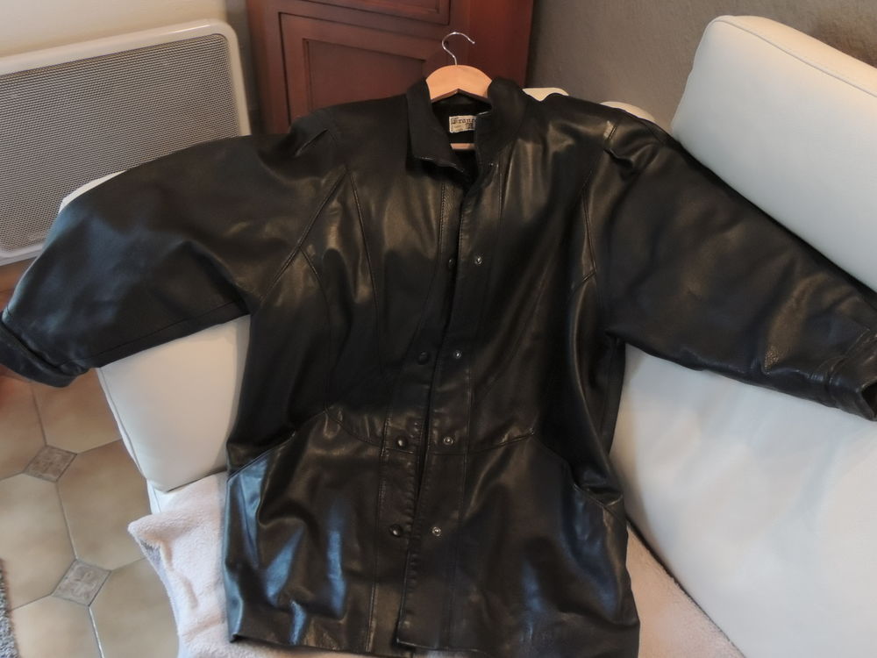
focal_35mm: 33
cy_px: 329
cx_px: 438
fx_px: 836
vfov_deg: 42.9
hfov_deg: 55.4
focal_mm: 5.8
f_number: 3.2
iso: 2500
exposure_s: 1/15
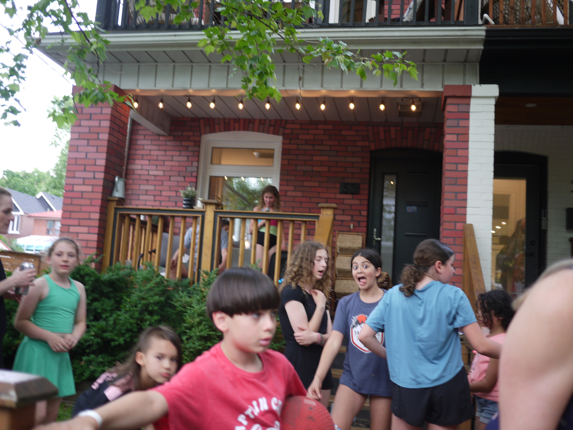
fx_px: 662
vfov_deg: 36.0
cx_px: 286
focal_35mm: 40
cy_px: 215
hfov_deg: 46.8
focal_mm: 20
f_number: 1.7
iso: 100
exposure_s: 1/80
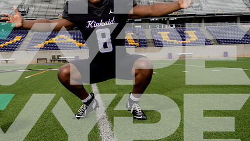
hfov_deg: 40.5
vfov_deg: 23.4
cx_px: 104
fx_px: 338
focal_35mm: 51
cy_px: 54
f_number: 8
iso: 100
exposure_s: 1/250
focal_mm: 36
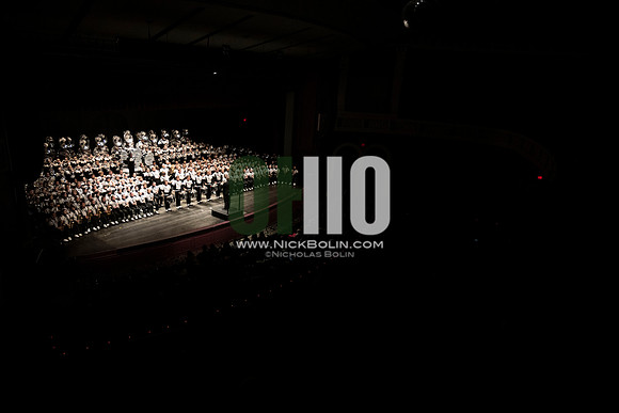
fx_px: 413
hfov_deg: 73.7
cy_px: 206
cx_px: 310
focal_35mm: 24
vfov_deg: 53.2
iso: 4000
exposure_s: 1/500
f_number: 4
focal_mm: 24
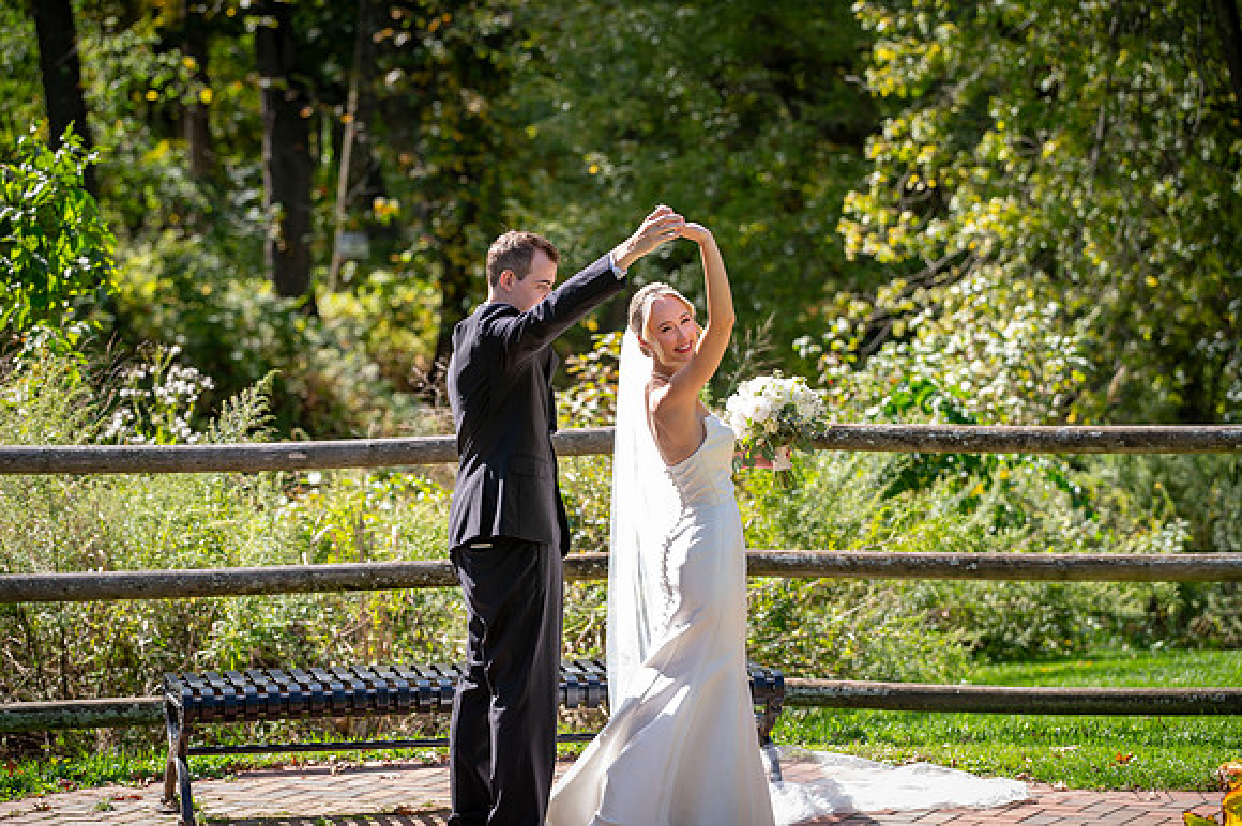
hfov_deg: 16.5
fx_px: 4273
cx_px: 621
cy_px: 413
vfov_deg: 11.0
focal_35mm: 124
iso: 50
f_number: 4
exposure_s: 1/200
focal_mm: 120
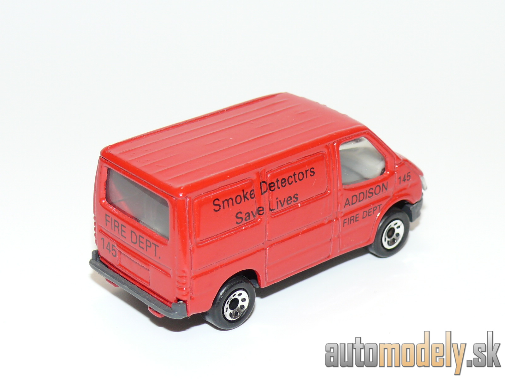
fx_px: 1269
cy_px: 190
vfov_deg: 17.0
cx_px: 252
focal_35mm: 87
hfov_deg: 22.5
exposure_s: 1/30
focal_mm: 12.3
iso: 100
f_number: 4
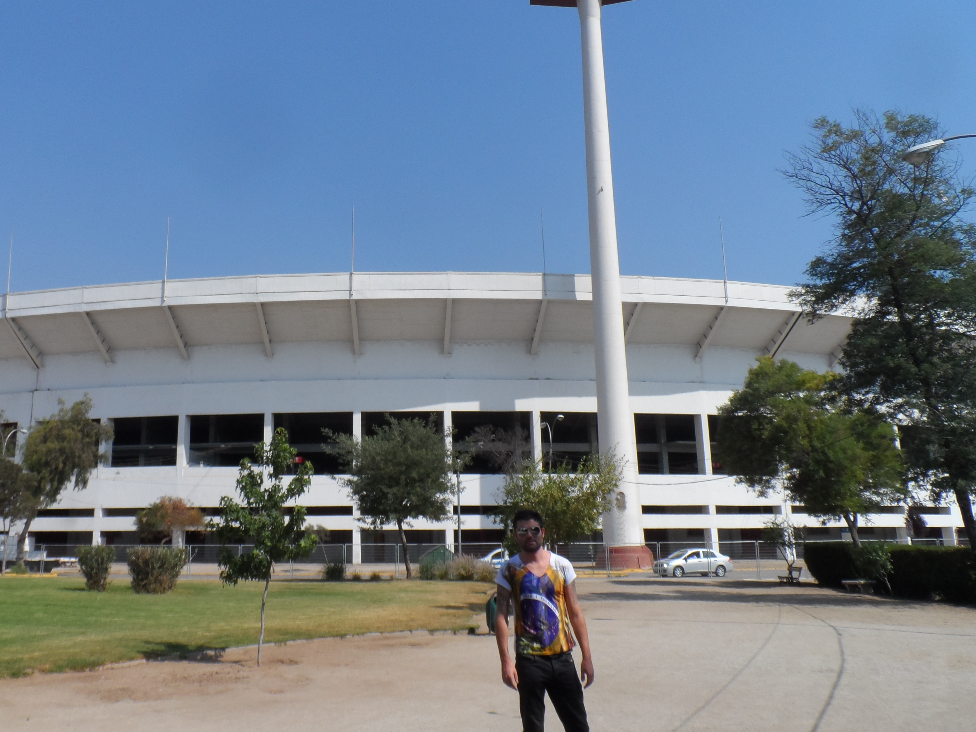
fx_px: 846
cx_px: 381
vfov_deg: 46.7
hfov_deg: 59.4
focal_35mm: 30
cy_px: 327
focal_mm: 4
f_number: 4.5
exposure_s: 1/750
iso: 80
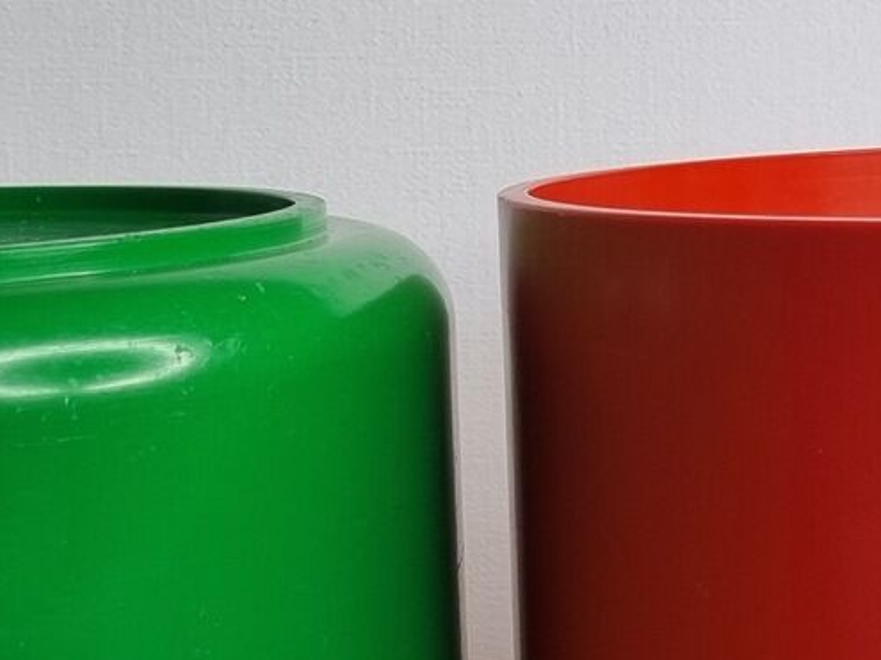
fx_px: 2672
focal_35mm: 105
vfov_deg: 13.7
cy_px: 765
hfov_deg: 18.7
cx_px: 452
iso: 50
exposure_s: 1/177
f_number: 1.8
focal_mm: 5.4
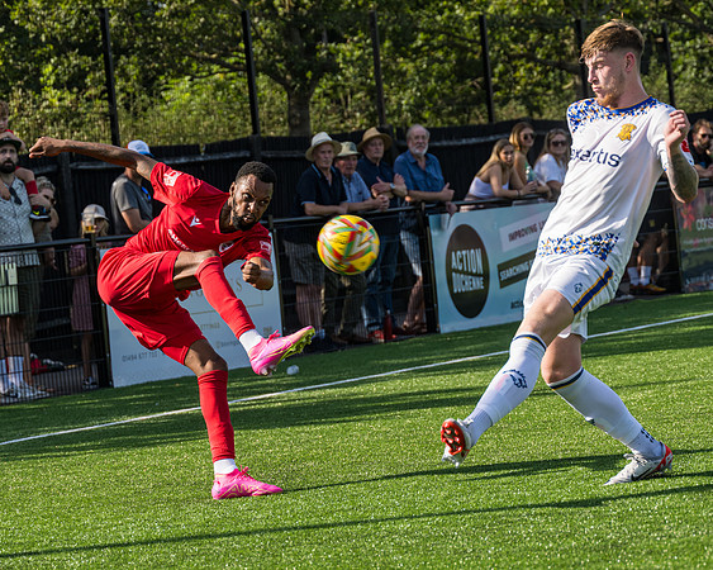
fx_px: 3494
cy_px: 285
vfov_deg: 9.3
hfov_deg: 11.7
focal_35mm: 166
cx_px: 329
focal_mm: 98
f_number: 4.5
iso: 200
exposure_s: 1/1000
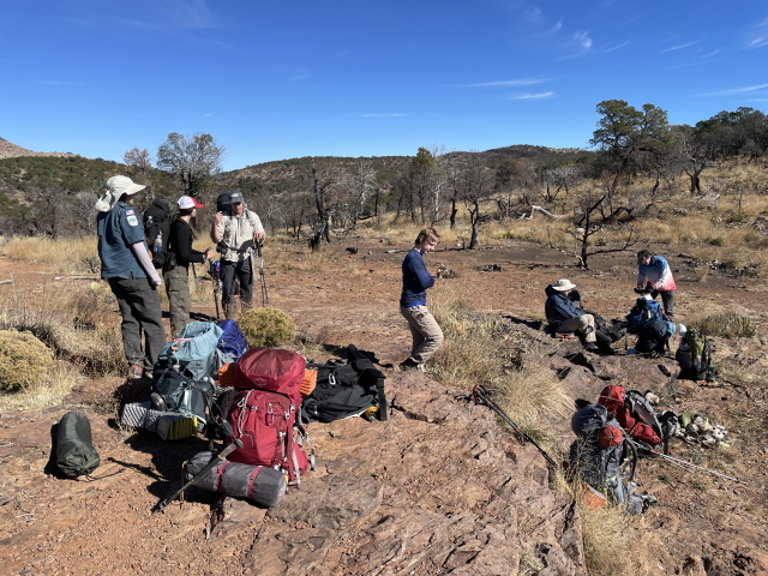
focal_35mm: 26
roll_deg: +1.7
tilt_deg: -9.0
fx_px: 577
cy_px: 288
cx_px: 384
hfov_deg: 67.3
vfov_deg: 53.1
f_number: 1.6
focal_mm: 4.2
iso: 32
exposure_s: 1/3401
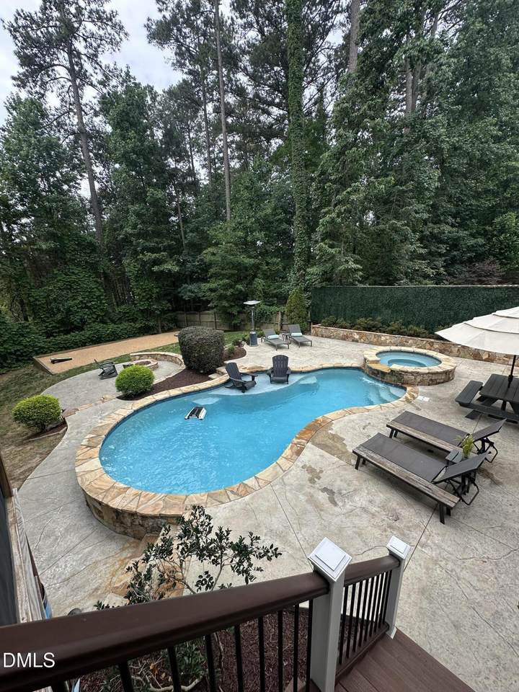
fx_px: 280
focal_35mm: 14
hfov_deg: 85.7
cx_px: 260
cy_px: 346
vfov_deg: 102.1
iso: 40
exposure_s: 1/506
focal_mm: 2.22
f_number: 2.2
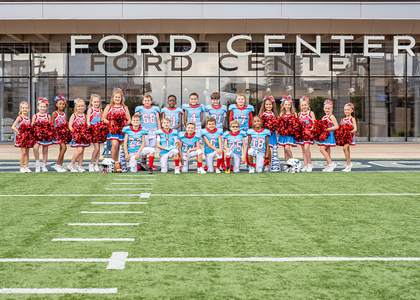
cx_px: 182
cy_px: 140
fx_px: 823
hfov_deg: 28.6
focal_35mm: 69
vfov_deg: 20.7
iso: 250
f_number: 4
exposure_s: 1/400
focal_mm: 50
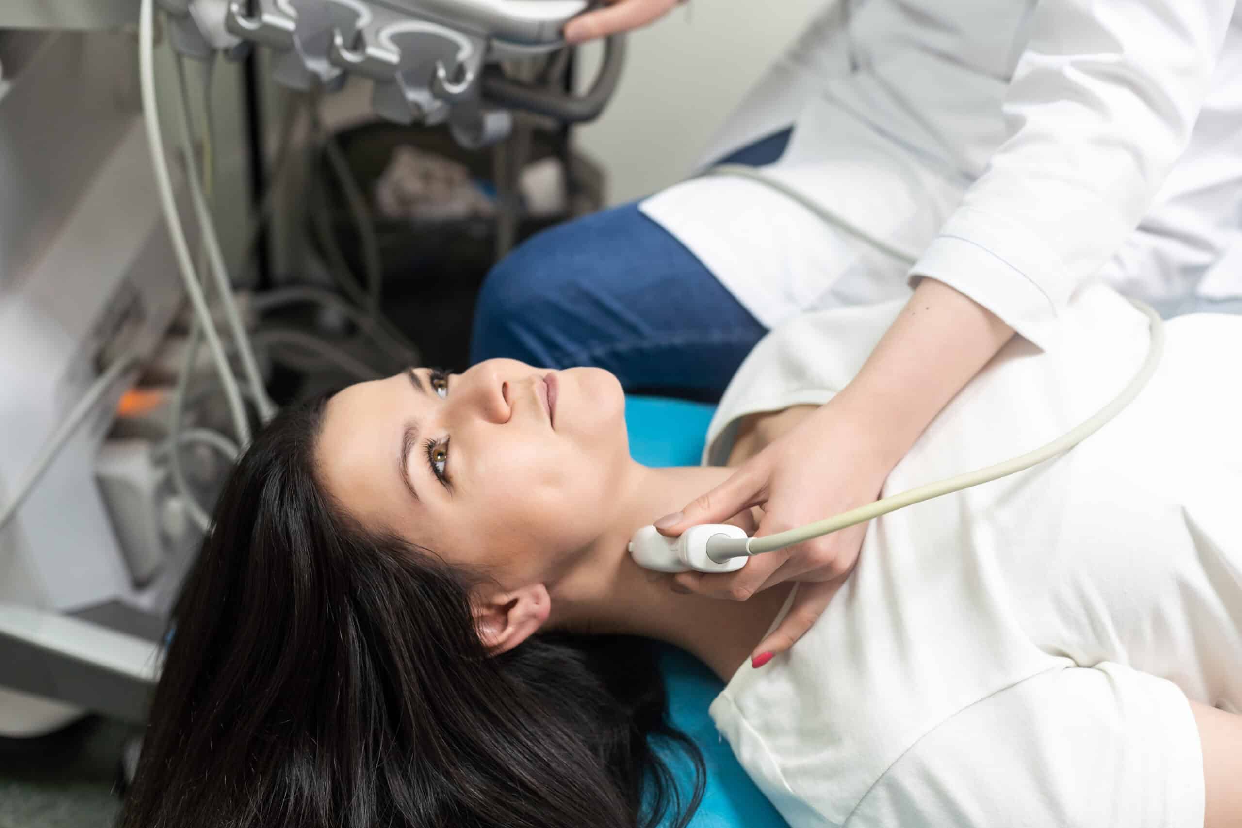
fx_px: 1725
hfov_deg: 39.6
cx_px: 621
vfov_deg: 27.0
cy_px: 414
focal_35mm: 50
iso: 250
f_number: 2.8
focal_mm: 50
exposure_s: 1/125
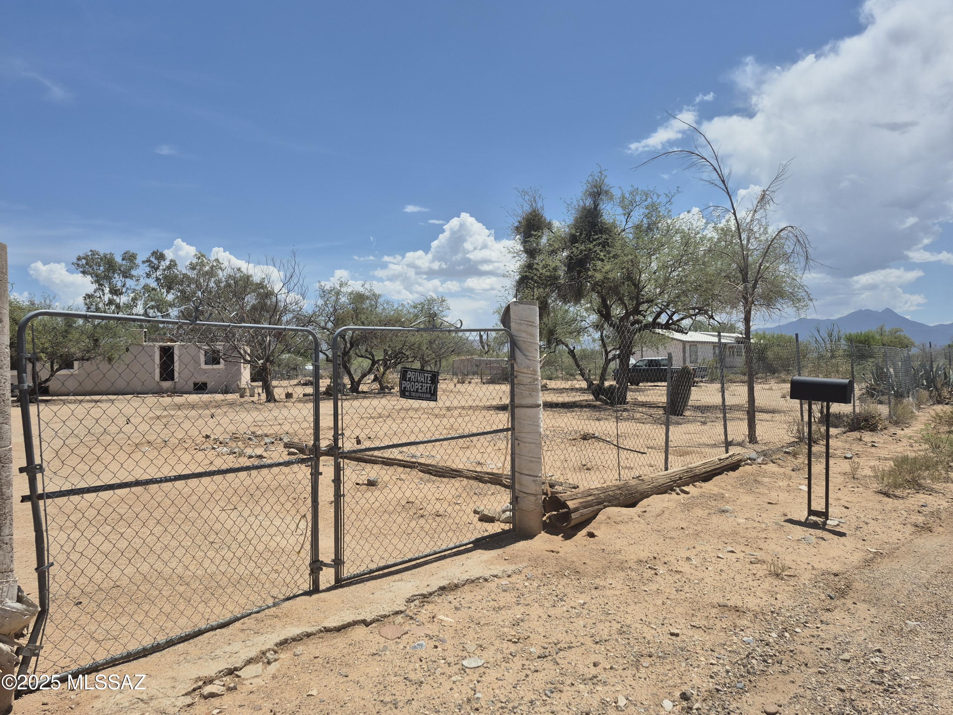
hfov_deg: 73.9
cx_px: 476
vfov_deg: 58.9
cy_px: 358
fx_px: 633
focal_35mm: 23
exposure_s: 1/2848
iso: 25
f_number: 1.8
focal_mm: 5.4
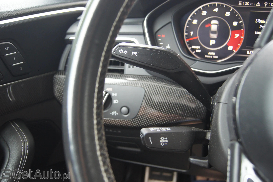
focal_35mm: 36
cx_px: 136
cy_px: 91
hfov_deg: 53.2
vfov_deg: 36.8
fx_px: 273
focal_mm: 24
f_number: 4
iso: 500
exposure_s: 1/40
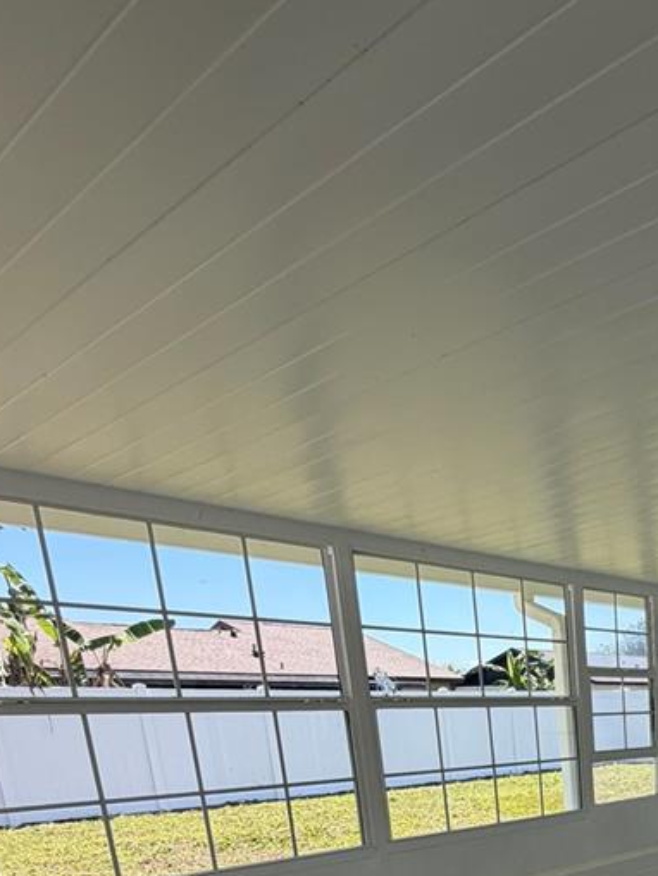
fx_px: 836
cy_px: 933
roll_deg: +2.0
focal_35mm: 33
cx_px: 723
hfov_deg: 36.4
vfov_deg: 44.3
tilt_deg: -12.8
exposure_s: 1/502
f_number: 2.2
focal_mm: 2.22
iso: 50
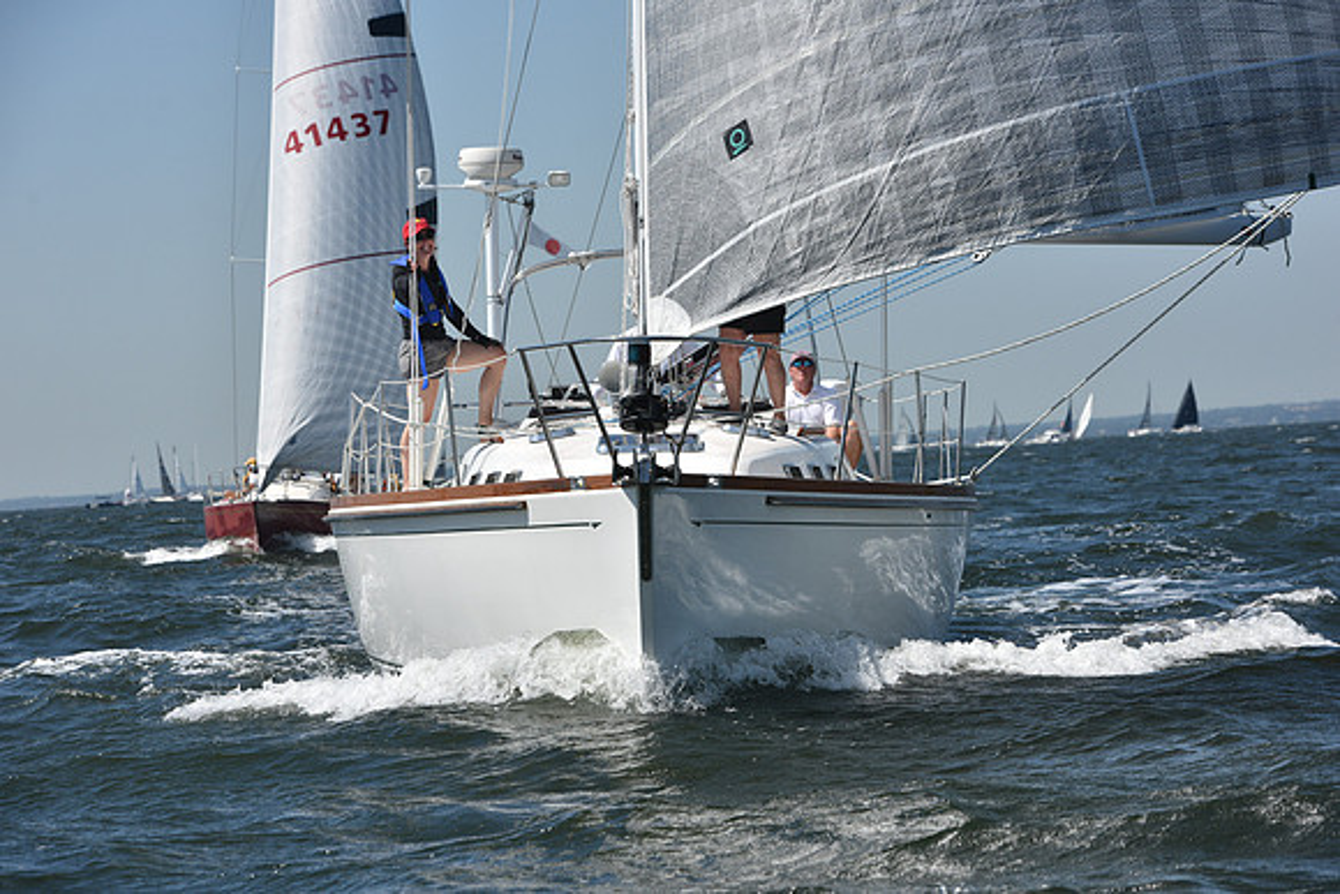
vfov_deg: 10.2
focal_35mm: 135
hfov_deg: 15.2
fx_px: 5026
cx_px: 670
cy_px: 447
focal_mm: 135
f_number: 9
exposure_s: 1/1250
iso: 250
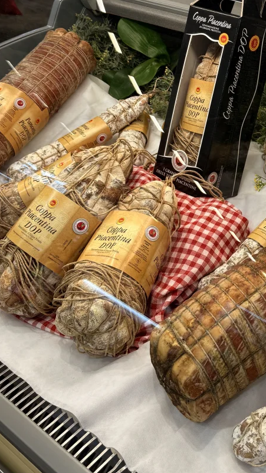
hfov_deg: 24.6
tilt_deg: -26.2
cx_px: 245
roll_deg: +1.0
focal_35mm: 47
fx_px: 589
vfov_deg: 42.4
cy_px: 118
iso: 64
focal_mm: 6.76
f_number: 1.78
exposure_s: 1/100
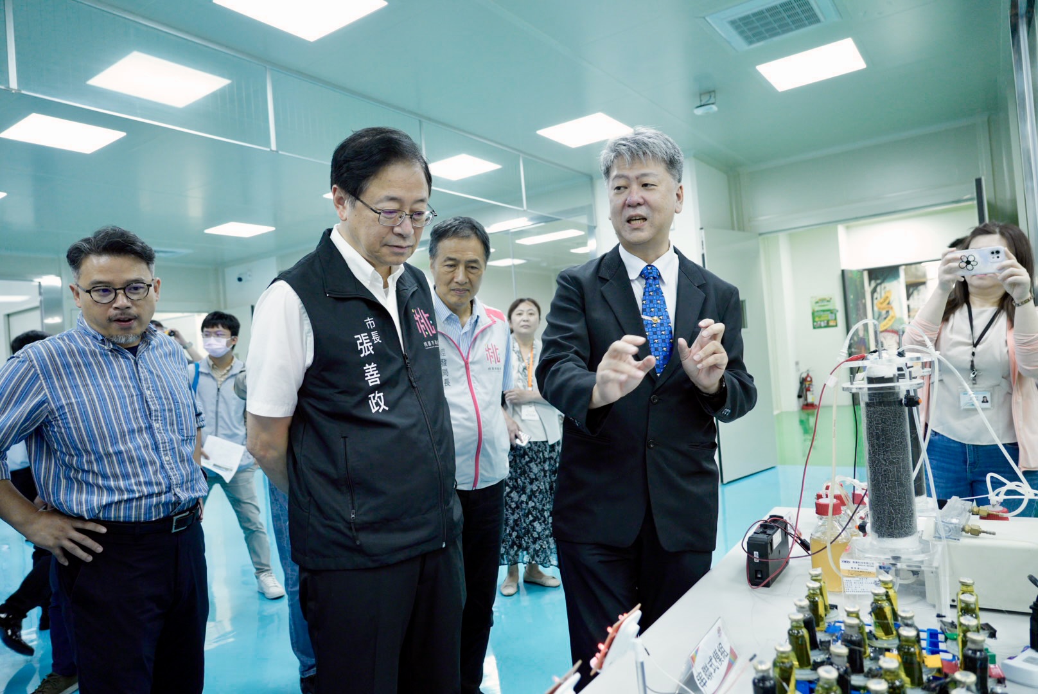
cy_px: 347
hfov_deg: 73.7
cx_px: 519
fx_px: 692
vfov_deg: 53.2
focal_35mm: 24
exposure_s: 1/125
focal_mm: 24
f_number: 4
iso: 3200
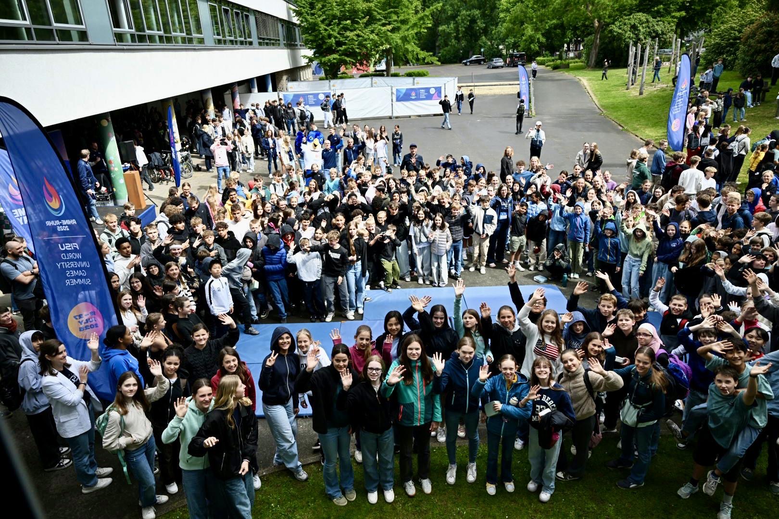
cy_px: 260
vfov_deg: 53.1
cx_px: 390
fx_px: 519
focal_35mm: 24
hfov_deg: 73.7
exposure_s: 1/2000
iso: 320
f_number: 2.8
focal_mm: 24
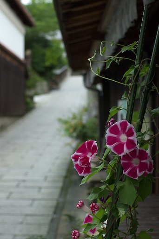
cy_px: 120
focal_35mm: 64
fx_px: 427
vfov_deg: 31.2
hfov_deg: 21.1
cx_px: 80
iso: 200
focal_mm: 43
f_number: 4
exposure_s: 1/400
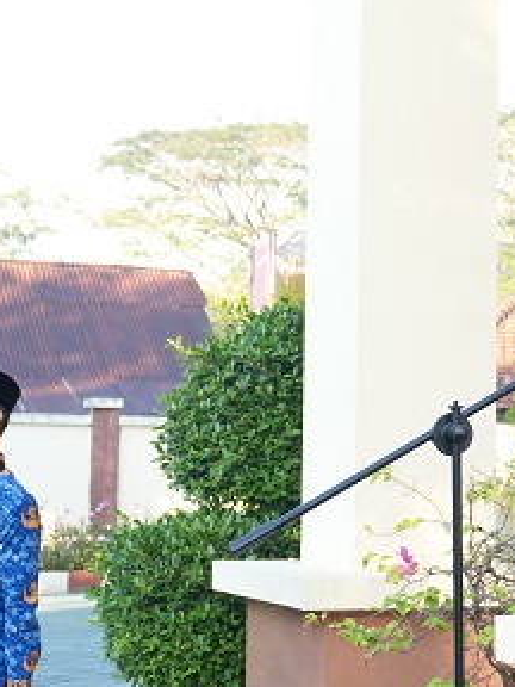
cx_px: 460
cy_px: 351
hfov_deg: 14.4
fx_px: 2023
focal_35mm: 102
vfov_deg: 19.3
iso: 400
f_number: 6.3
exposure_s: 1/100
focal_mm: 34
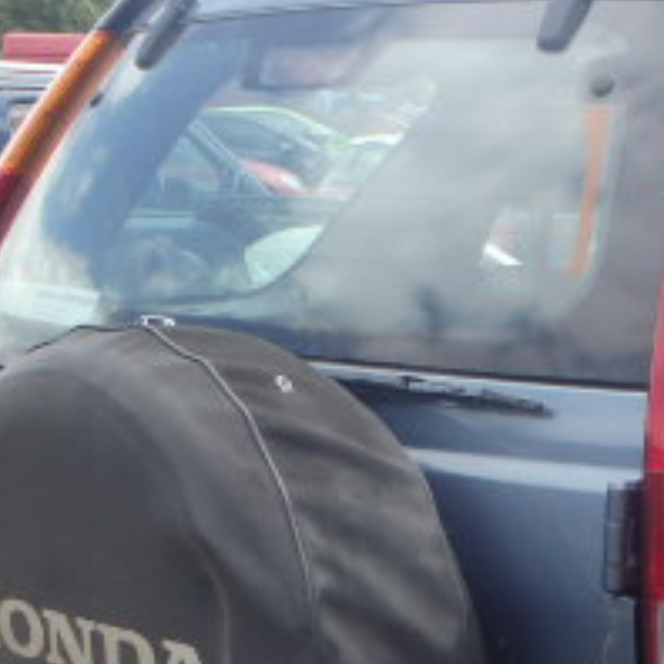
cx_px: 795
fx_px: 1736
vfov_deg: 21.2
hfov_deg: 20.3
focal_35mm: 80
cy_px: 607
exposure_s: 1/250
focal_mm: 5
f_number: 3.9
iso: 125
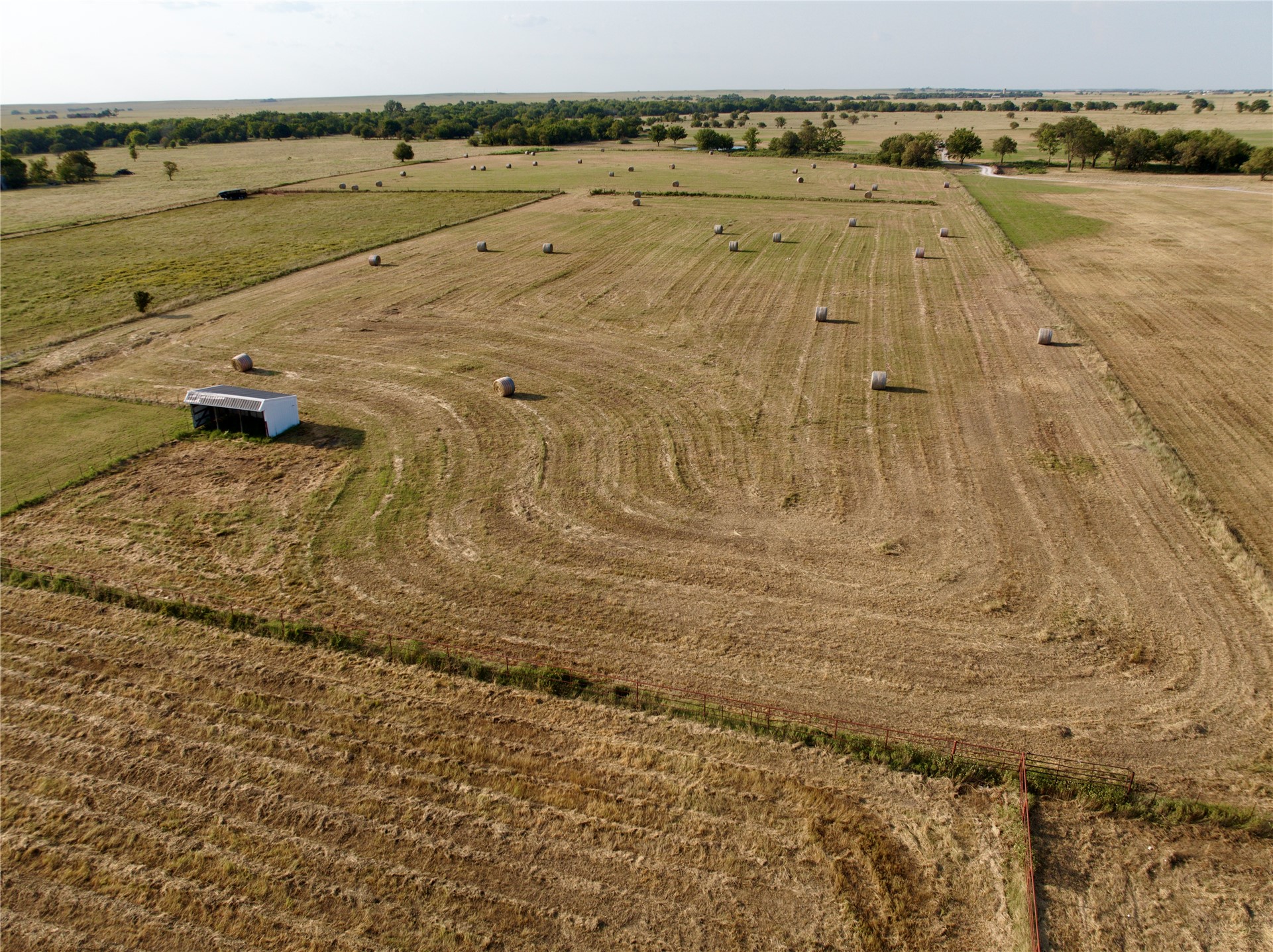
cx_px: 636
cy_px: 476
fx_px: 882
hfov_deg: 71.6
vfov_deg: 56.8
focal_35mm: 24
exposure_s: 1/1600
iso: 130
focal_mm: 12.29
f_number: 2.8
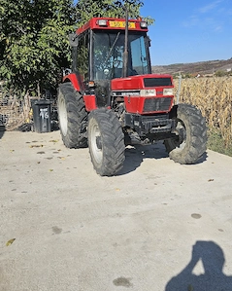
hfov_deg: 48.5
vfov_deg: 58.8
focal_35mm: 30
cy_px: 142
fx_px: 258
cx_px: 122
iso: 25
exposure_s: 1/3333
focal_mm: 5.4
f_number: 1.8
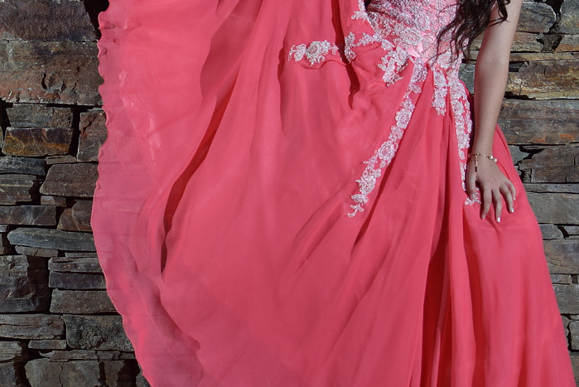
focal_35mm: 120
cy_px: 90
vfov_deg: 11.4
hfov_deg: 16.9
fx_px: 1933
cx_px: 104
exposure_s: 1/100
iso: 200
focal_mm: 35
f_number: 2
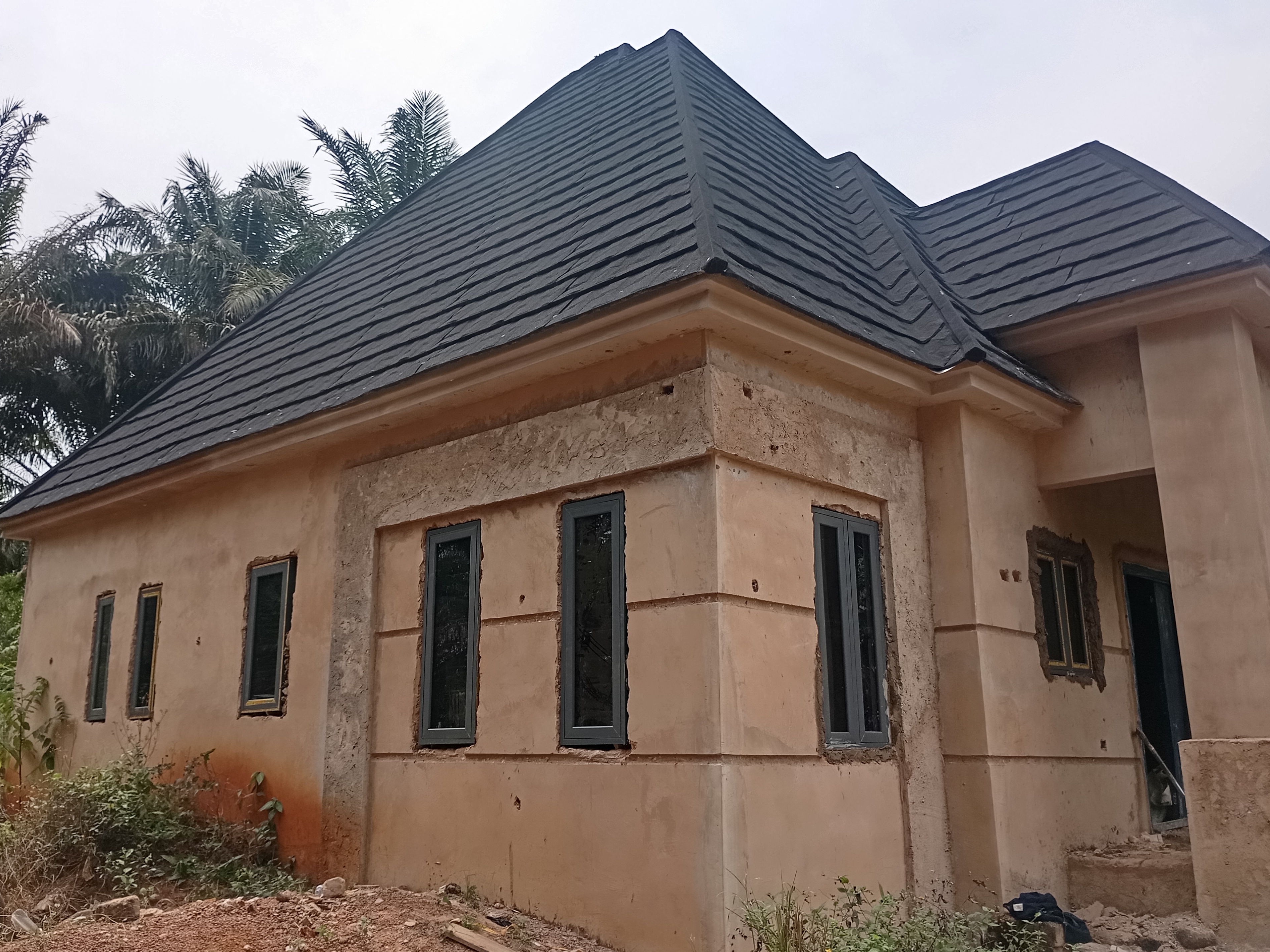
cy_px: 458
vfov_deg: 46.8
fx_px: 1101
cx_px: 619
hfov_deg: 60.0
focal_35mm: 30
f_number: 1.8
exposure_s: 1/401
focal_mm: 4.27
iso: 101
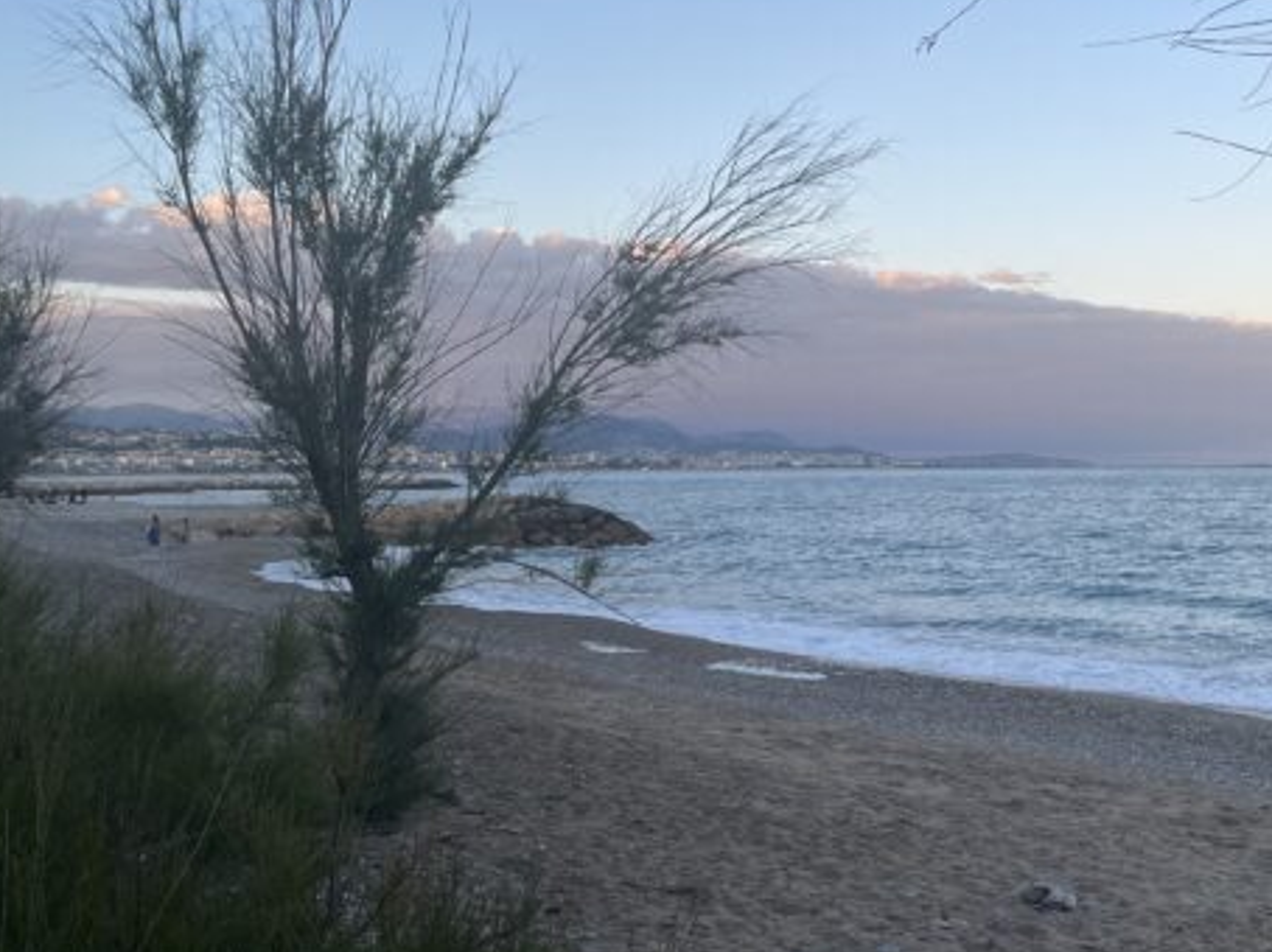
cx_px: 1011
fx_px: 1616
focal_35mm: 44
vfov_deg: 32.8
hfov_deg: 41.2
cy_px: 406
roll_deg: +0.3
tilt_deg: +2.2
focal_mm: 5.1
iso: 50
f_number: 1.6
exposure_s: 1/406
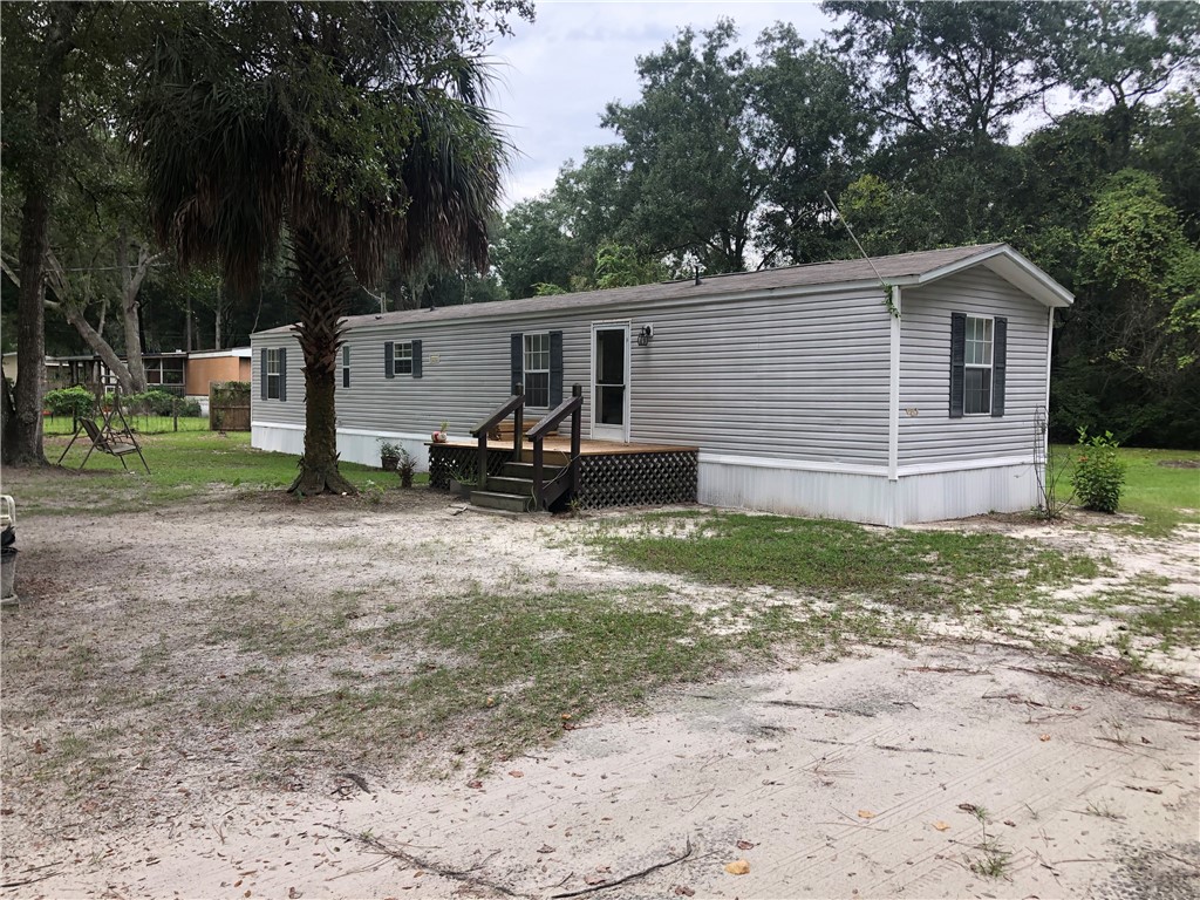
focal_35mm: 28
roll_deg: +1.2
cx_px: 600
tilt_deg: -2.0
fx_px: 971
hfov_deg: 63.4
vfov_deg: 49.7
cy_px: 450
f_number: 1.8
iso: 20
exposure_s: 1/252
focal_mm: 3.99
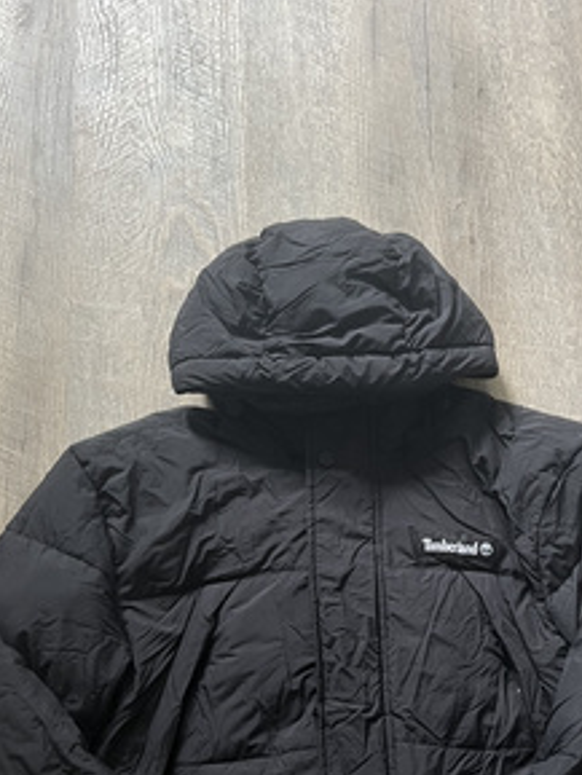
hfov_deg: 32.1
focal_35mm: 45
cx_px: 347
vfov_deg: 41.1
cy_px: 560
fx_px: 1008
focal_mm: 5.7
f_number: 1.5
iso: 200
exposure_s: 1/60
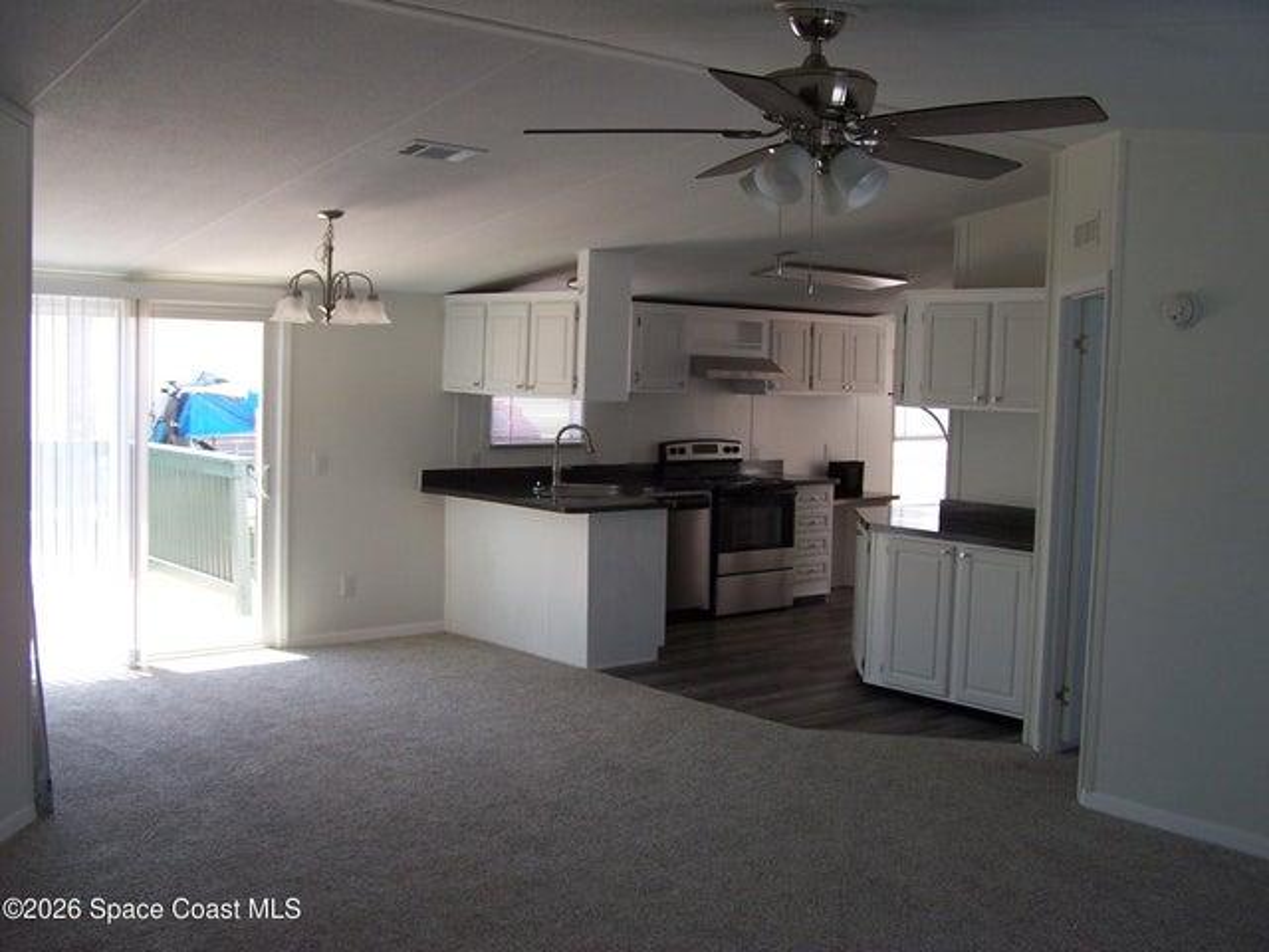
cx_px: 634
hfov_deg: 49.0
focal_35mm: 38
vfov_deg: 37.7
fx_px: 1393
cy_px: 476
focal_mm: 6.3
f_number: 2.8
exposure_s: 1/30
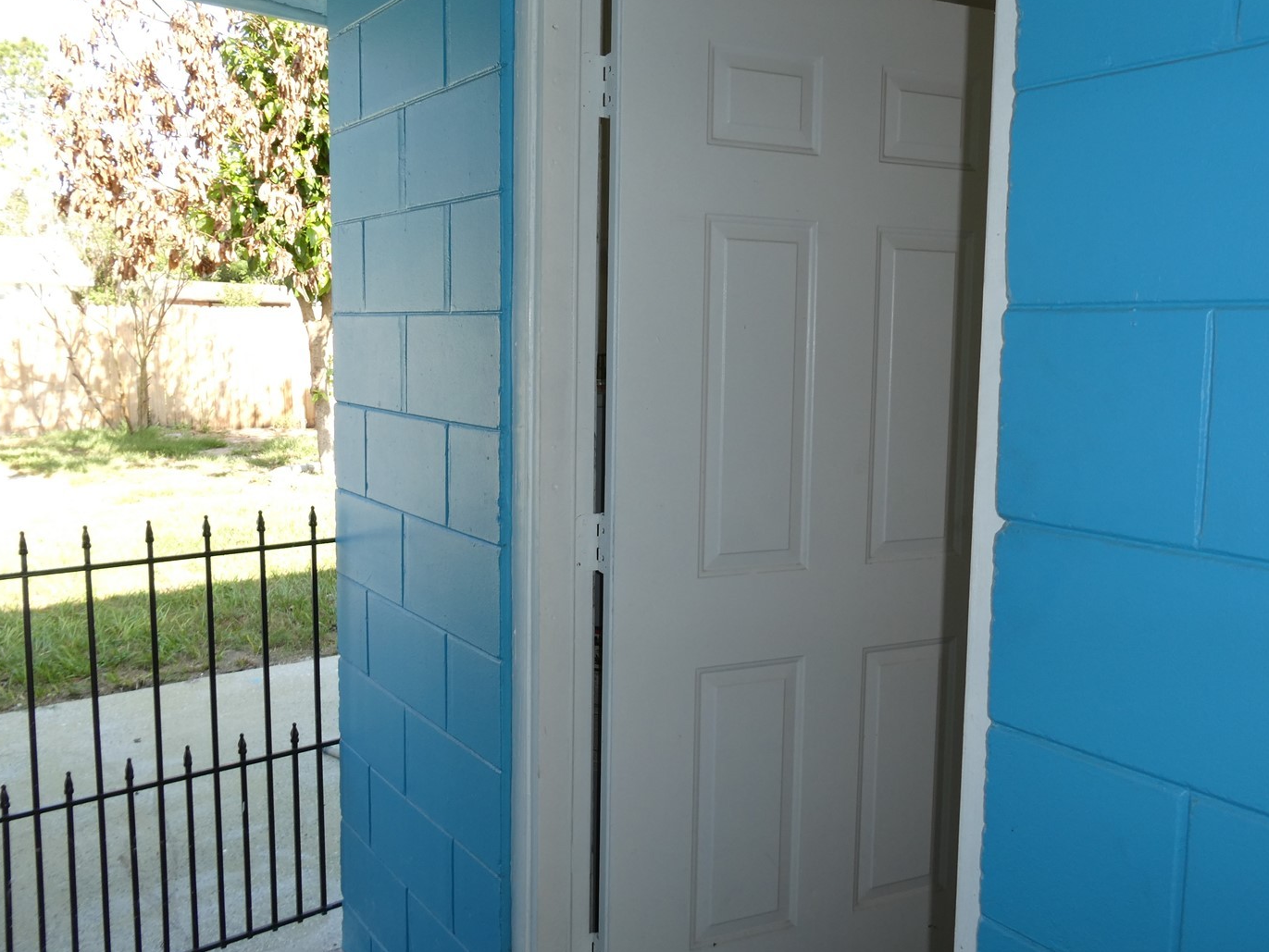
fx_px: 1027
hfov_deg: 63.3
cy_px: 445
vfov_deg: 49.7
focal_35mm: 28
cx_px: 685
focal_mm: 4.3
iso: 80
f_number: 3.3
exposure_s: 1/125
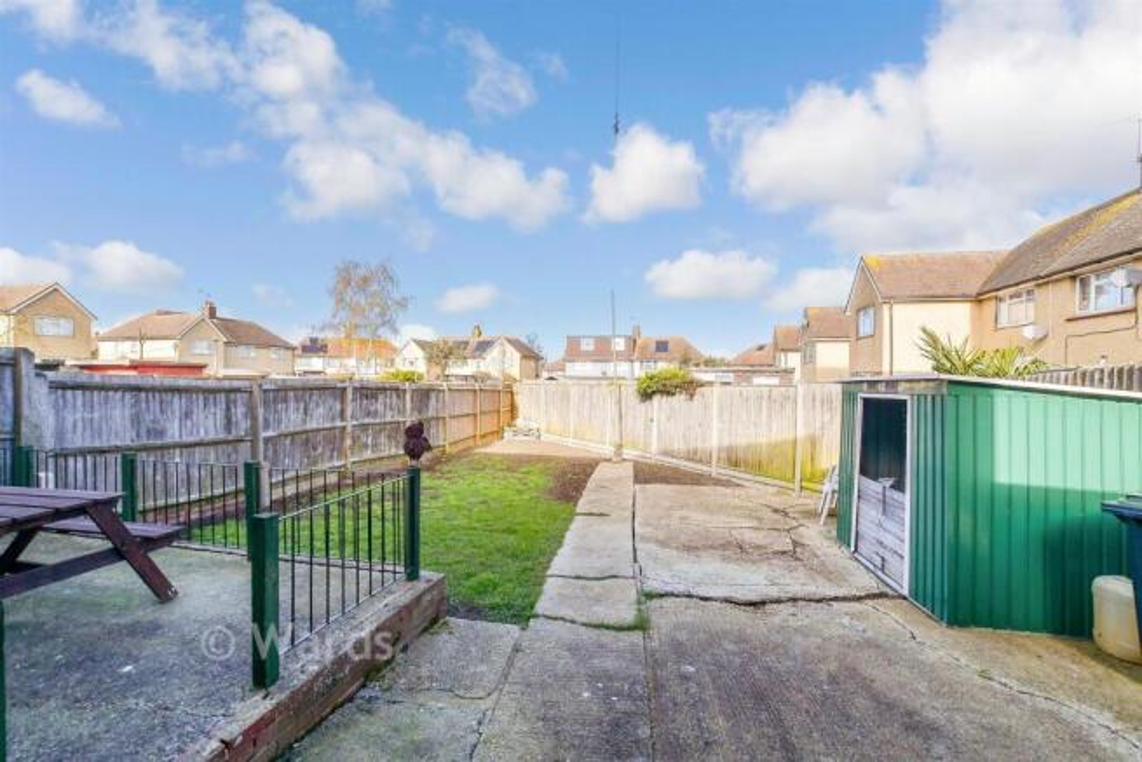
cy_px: 381
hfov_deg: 100.4
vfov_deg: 77.4
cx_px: 571
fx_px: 476
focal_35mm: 15
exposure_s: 1/250
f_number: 8
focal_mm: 10
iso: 160
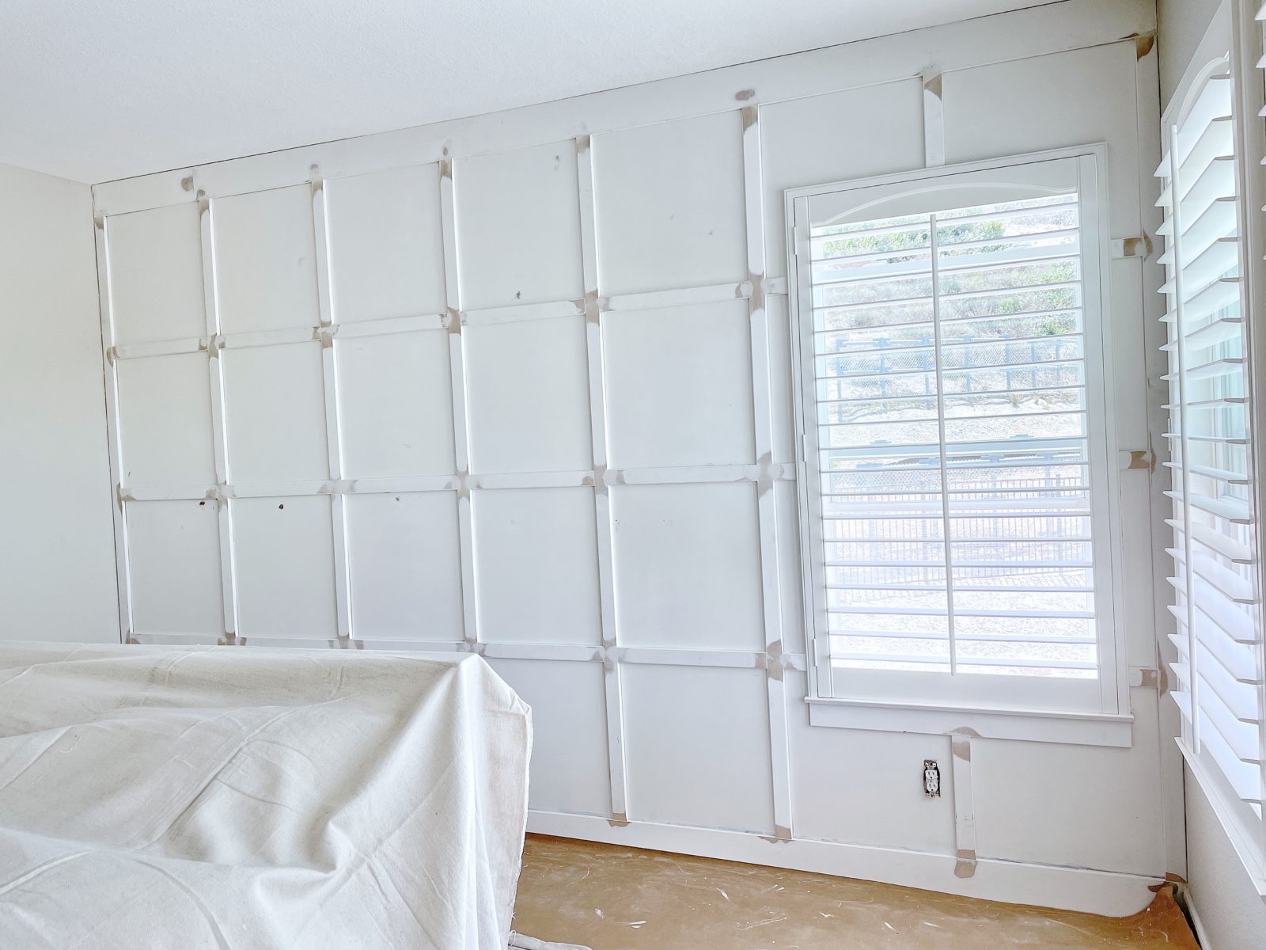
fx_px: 951
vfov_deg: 53.1
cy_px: 475
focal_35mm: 26
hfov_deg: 67.3
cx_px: 633
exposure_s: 1/147
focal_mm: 4.2
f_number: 1.6
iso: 32
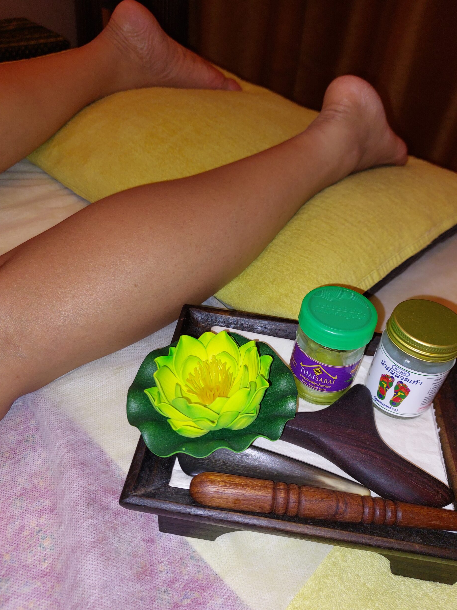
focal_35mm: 26
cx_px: 235
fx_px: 458
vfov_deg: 67.3
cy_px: 316
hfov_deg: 53.0
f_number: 1.8
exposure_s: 1/100
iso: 100
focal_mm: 5.23
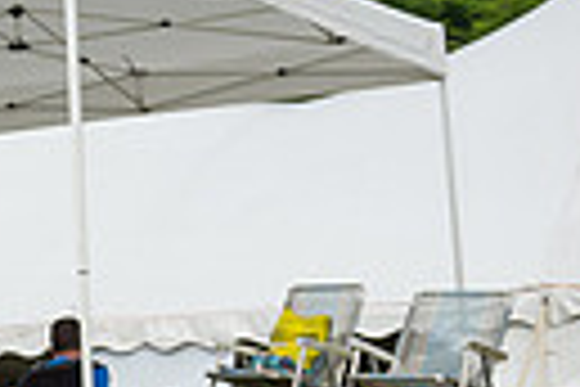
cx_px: -710
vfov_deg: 9.5
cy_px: 338
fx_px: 2320
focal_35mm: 144
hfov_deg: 12.1
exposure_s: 1/3200
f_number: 5.6
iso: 640
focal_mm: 32
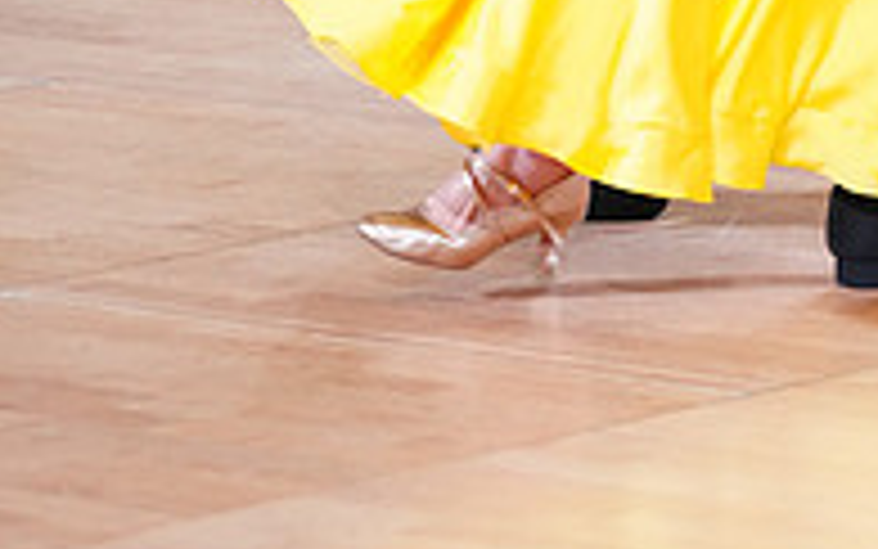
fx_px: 8545
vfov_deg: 3.6
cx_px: 795
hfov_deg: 5.9
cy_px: -598
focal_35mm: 357
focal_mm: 118
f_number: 2.8
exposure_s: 1/400
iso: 2000
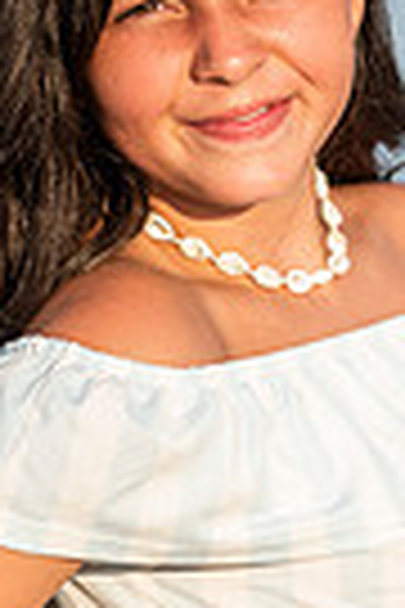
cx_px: 252
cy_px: 315
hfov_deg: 3.2
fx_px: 7289
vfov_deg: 4.8
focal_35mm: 432
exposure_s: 1/4000
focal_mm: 130
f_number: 3.2
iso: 250
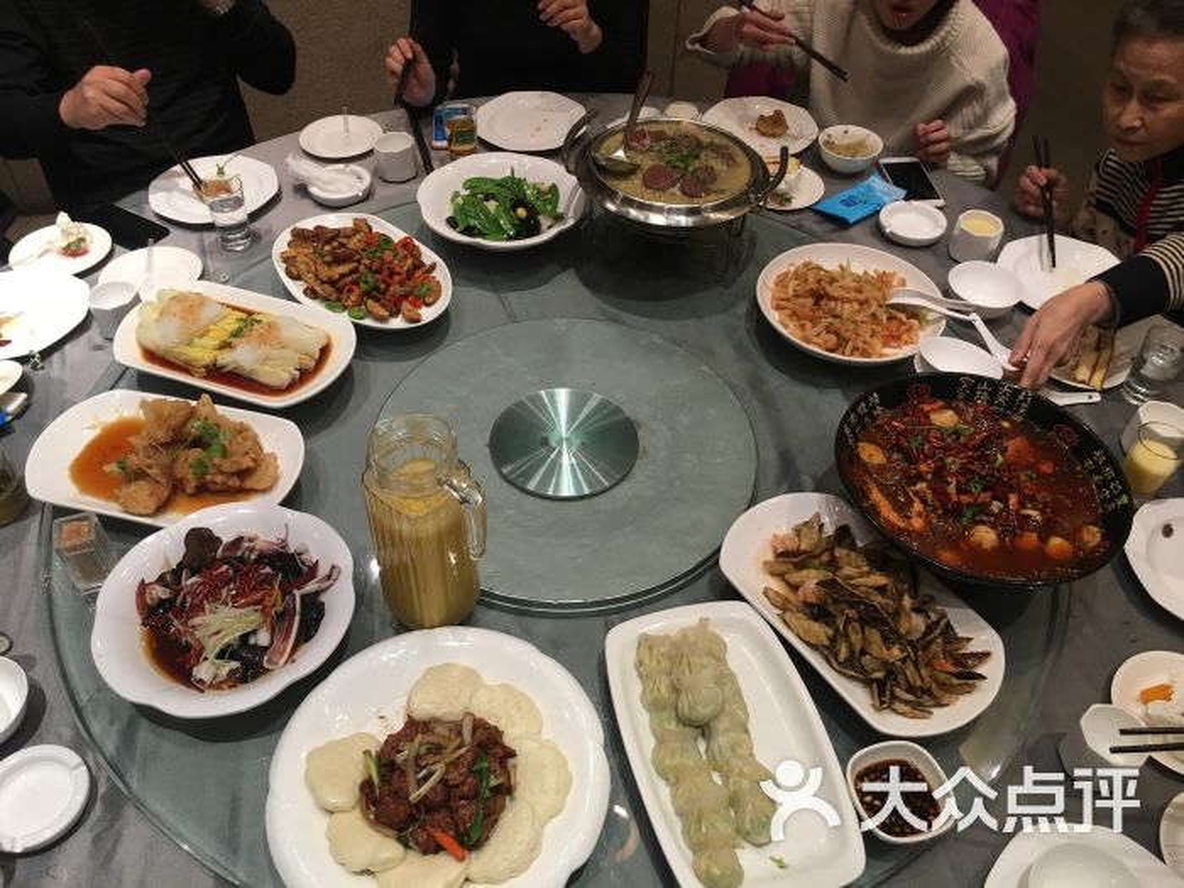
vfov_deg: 48.2
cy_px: 444
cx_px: 592
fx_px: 992
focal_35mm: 29
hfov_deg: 61.7
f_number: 2.2
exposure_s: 1/33
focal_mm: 4.15
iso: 50
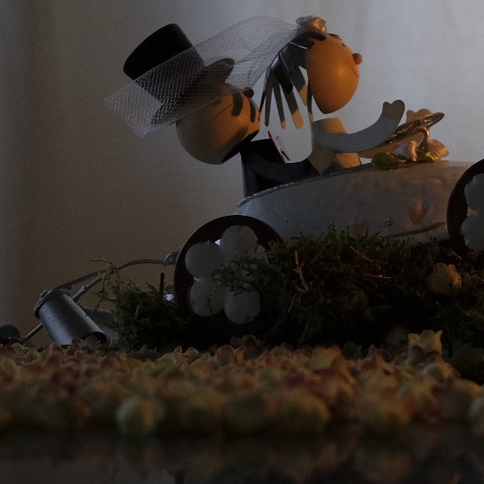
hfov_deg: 14.7
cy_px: 182
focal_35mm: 114
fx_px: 1803
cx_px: 623
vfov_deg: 15.3
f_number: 5
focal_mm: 31
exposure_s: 1/20
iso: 1600
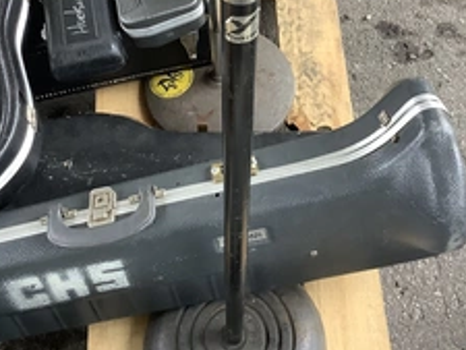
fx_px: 741
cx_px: 234
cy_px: 48
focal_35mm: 55
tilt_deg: -54.8
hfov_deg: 34.9
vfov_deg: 25.9
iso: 160
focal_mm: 3.3
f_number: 2.4
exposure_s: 1/60
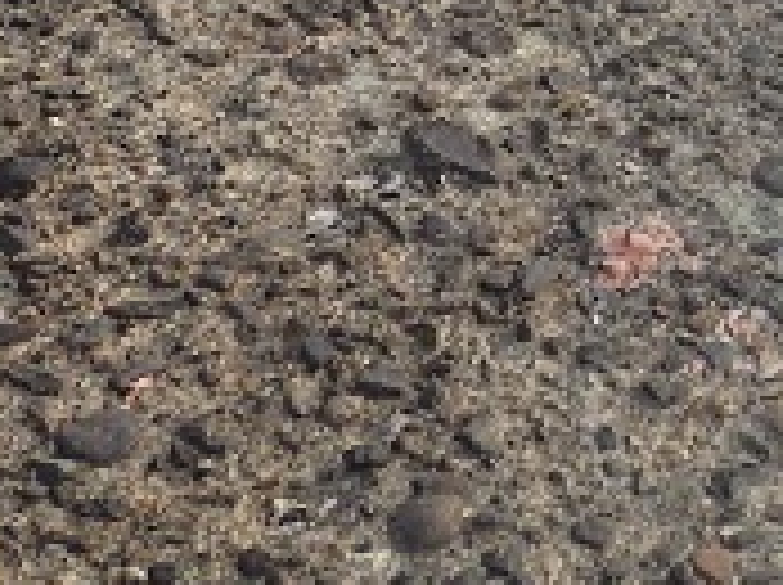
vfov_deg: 12.1
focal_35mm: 116
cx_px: 860
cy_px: -310
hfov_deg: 16.5
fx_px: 2620
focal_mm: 6.42
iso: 100
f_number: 3.5
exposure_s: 1/320
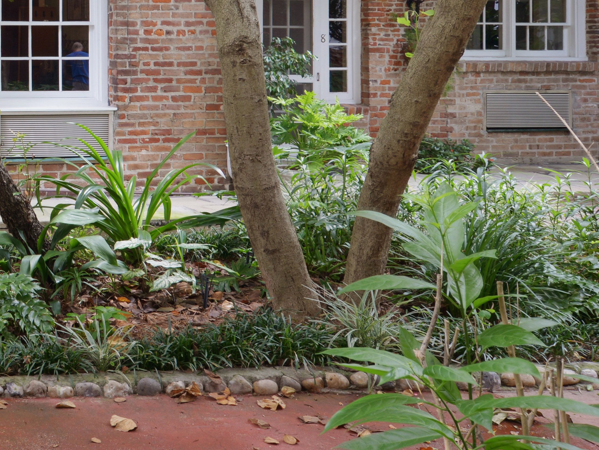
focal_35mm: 51
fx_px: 883
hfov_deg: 31.2
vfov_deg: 26.8
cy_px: -15
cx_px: -130
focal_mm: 20
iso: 400
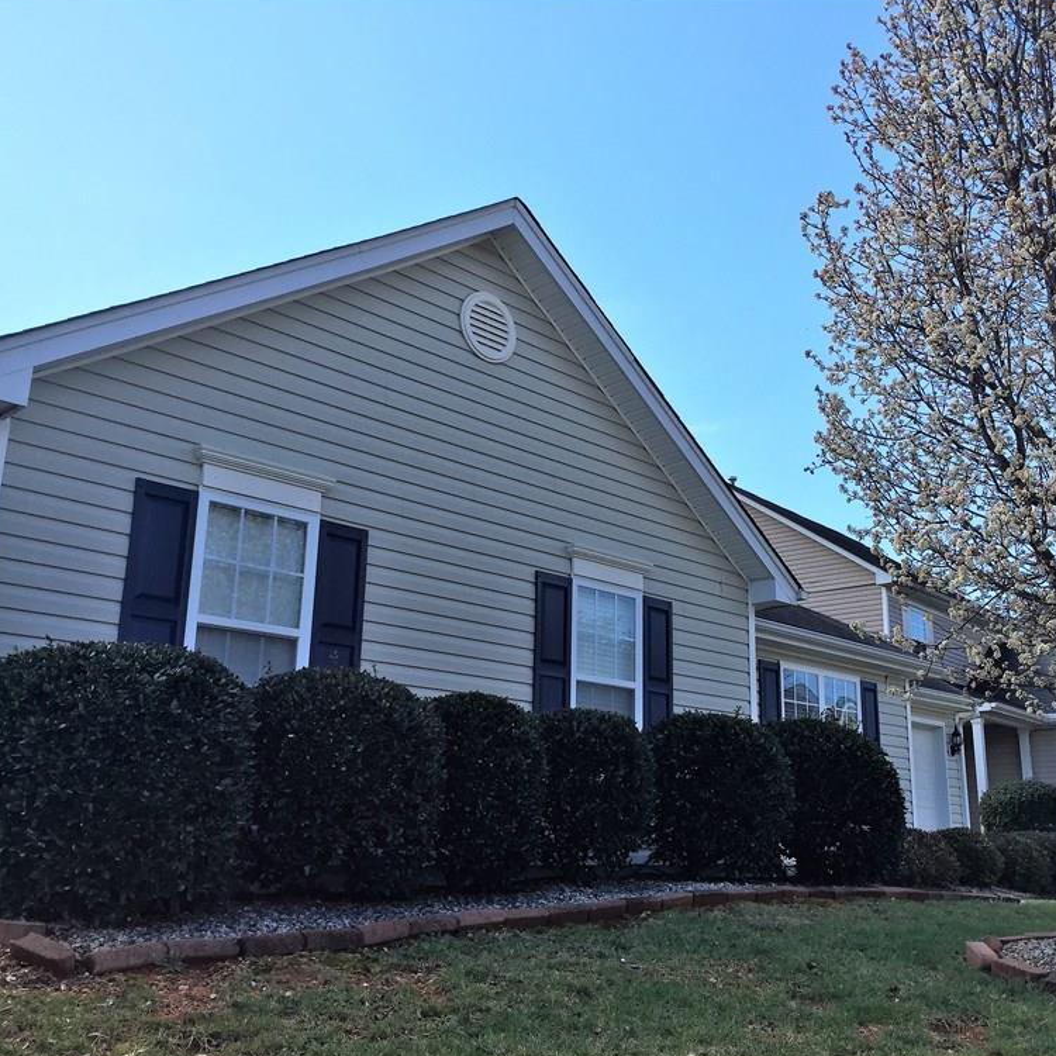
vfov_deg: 47.2
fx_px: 1208
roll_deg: -0.4
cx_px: 620
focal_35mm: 35
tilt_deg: +15.6
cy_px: 531
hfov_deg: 47.0
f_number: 2.2
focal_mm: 4.15
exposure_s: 1/1883
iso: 32
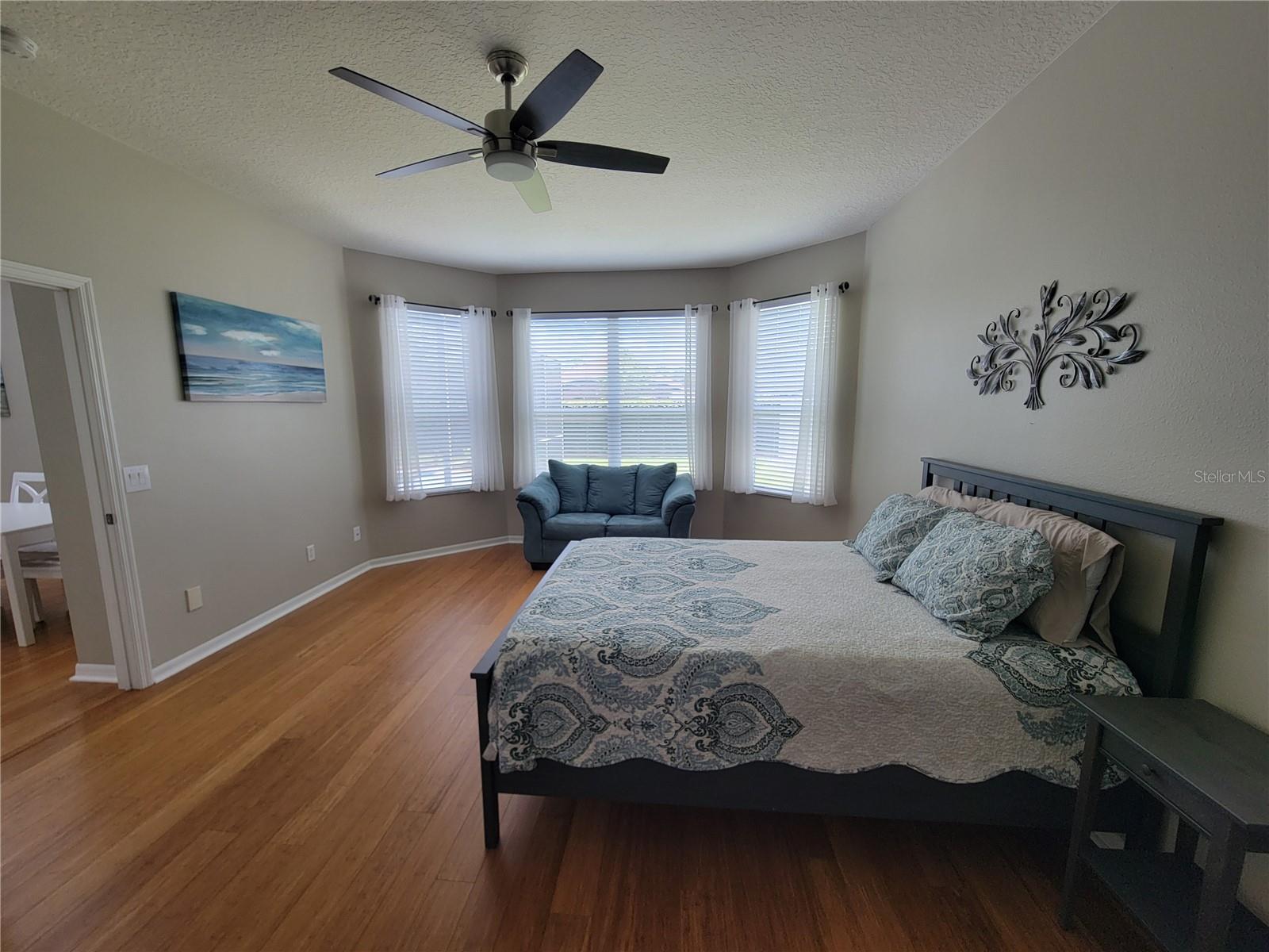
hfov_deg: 106.2
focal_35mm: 13
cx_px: 634
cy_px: 476
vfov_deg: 89.9
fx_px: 477
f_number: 2.2
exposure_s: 1/60
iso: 64
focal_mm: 2.2
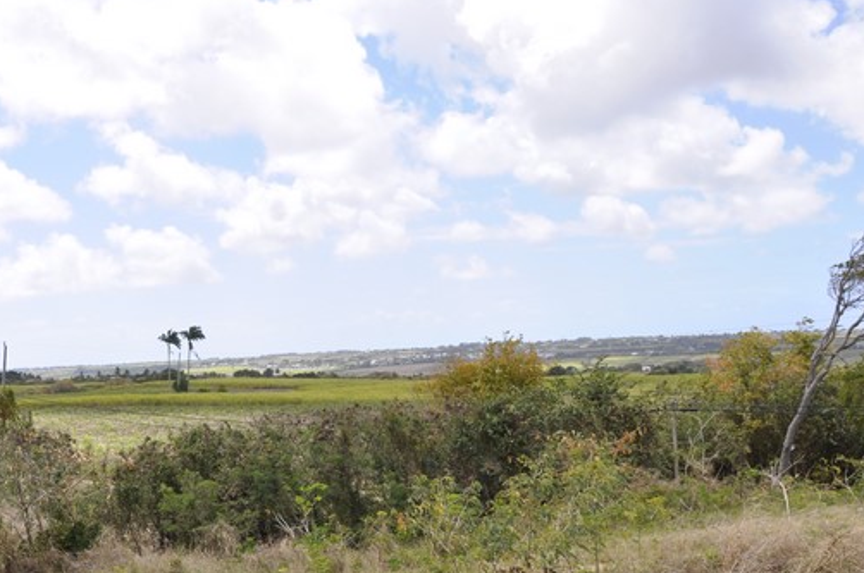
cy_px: 383
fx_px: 1030
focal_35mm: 43
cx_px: 293
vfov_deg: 30.8
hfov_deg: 44.9
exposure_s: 1/200
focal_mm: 18
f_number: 11
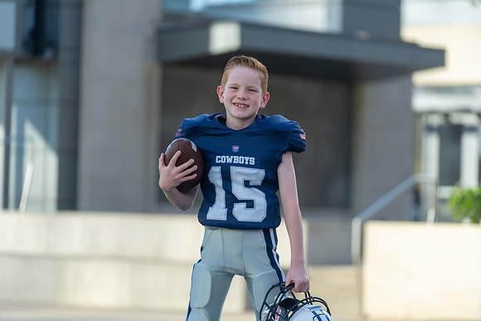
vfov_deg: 8.9
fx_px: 2071
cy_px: 160
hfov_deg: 13.2
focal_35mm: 155
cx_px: 240
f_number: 2.8
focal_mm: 155
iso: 100
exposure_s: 1/500
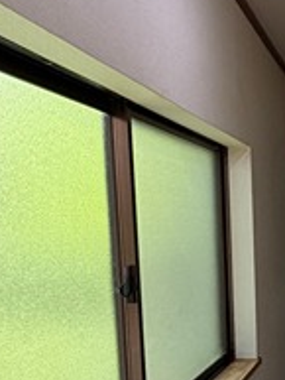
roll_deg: +1.0
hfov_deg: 22.2
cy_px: 317
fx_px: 636
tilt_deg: -6.2
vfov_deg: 32.1
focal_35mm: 58
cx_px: 387
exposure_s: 1/121
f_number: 2.2
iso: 160
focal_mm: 2.22
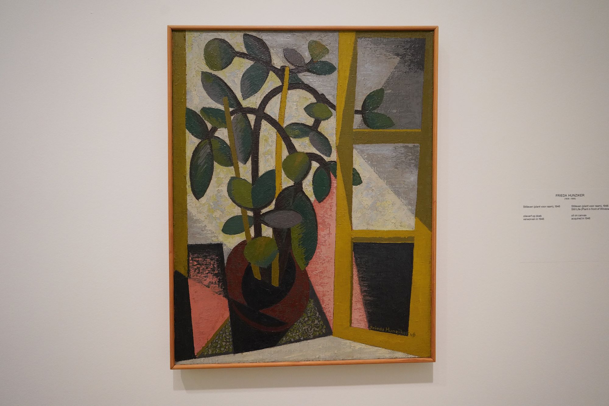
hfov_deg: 73.7
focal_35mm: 24
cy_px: 203
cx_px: 304
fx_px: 406
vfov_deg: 53.1
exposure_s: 1/80
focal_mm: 24
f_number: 5
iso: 3200
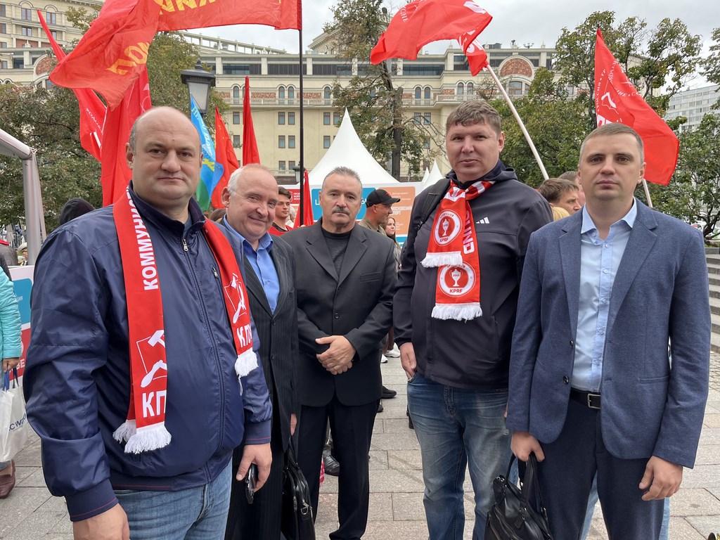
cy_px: 270
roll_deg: -0.1
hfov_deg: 67.3
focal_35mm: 26
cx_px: 360
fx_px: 541
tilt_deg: -5.7
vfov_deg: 53.1
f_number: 1.6
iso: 50
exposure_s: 1/437
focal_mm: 5.1
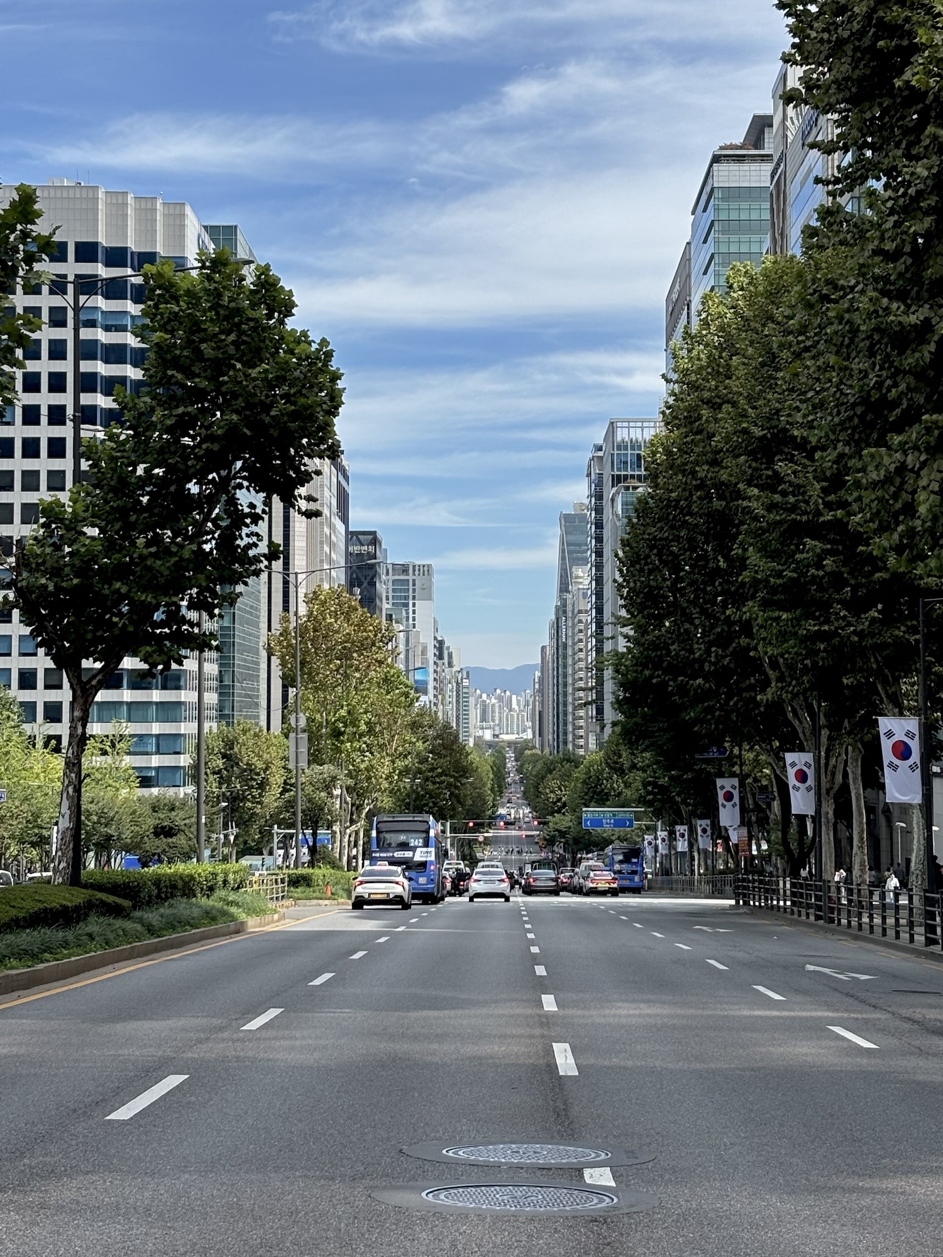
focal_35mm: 52
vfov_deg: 36.8
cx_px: 472
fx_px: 1889
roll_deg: -1.0
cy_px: 628
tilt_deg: +4.5
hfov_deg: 28.0
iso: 32
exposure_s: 1/2288
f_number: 1.6
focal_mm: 5.96
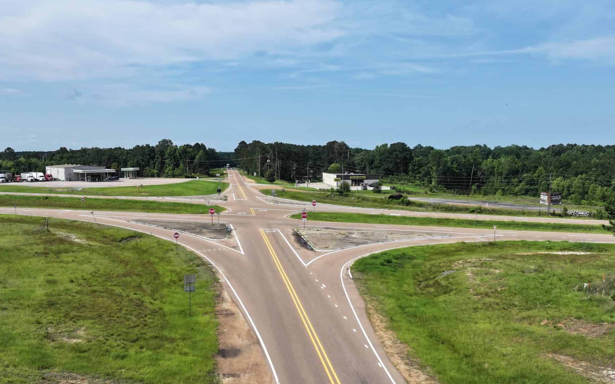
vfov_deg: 34.3
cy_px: 228
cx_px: 310
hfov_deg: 52.7
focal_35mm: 37
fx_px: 620
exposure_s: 1/2000
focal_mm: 12.29
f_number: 2.8
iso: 100
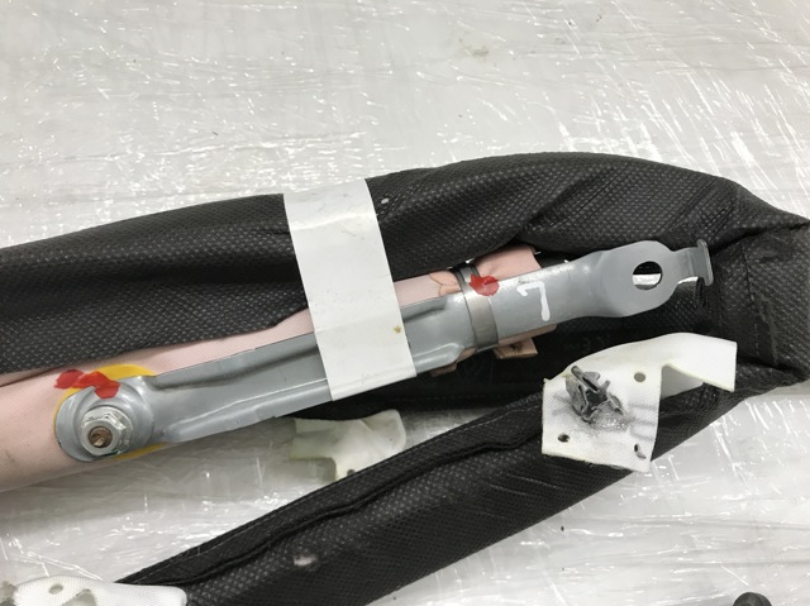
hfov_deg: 63.5
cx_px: 405
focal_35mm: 28
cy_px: 303
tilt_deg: -71.8
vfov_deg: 49.7
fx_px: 655
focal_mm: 3.99
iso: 40
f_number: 1.8
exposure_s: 1/33
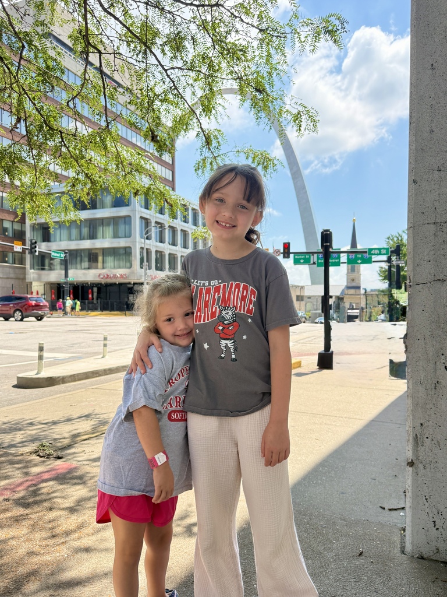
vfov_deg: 71.6
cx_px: 224
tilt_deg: -0.2
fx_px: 413
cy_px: 298
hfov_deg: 56.8
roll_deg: +2.8
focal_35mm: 24
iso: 100
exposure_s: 1/2370
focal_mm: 6.76
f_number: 1.78
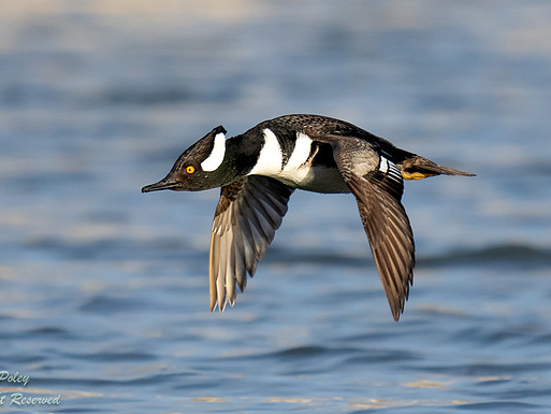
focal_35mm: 1193
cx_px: 278
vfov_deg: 1.2
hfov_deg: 1.7
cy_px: 144
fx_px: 18994
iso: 1600
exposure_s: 1/4000
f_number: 7.1
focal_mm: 524
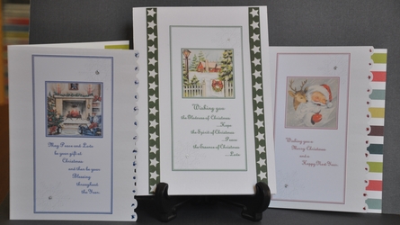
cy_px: 127
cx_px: 199
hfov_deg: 23.2
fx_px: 975
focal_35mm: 92
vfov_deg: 13.1
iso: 450
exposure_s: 1/60
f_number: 5
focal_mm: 58
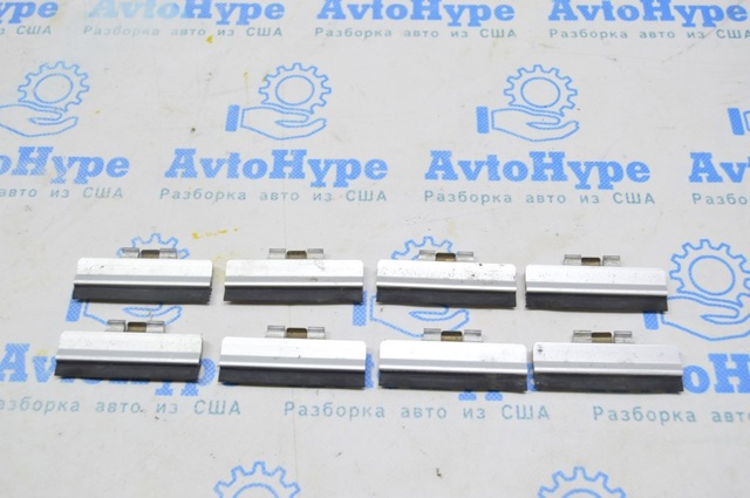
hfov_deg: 49.6
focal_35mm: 39
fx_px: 811
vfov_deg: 34.1
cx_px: 375
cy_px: 249
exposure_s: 1/20
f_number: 5.6
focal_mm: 26
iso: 400
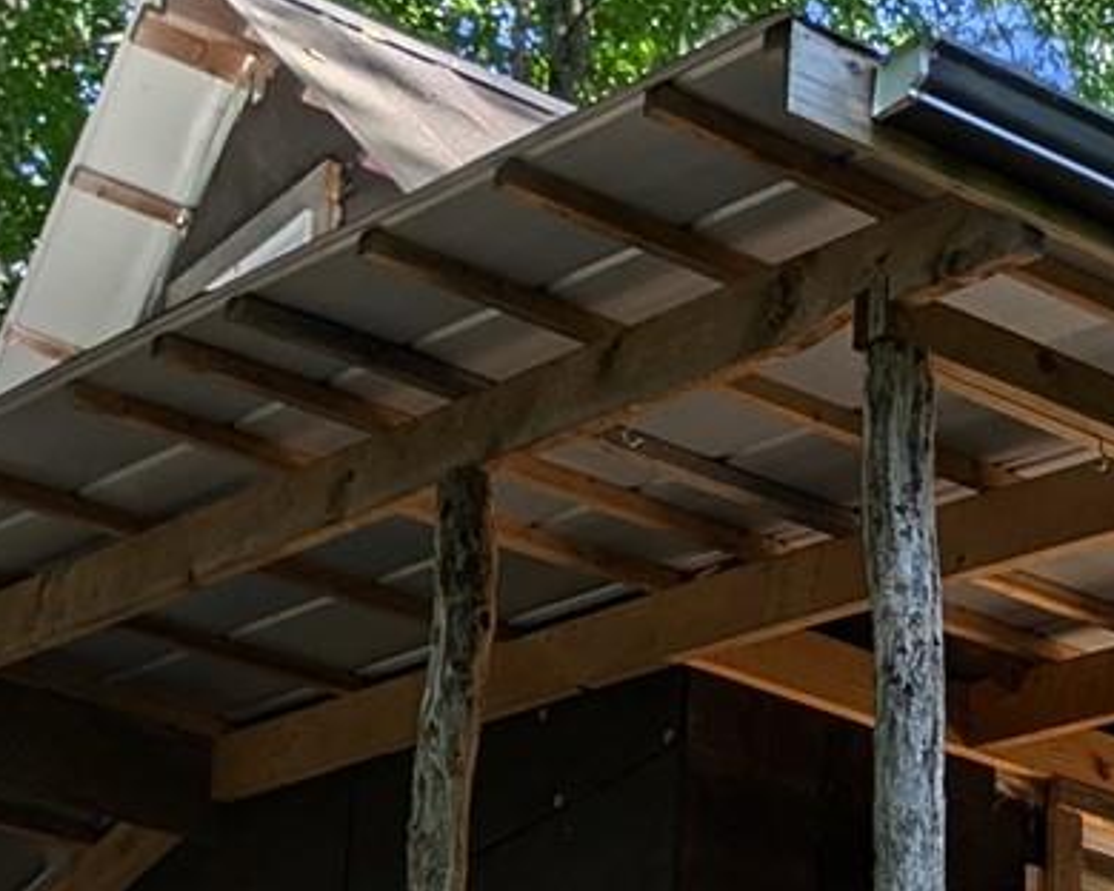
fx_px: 4220
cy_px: 1305
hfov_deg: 14.3
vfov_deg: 11.6
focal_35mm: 128
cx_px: 1534
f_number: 1.89
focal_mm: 5.43
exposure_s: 1/582
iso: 42
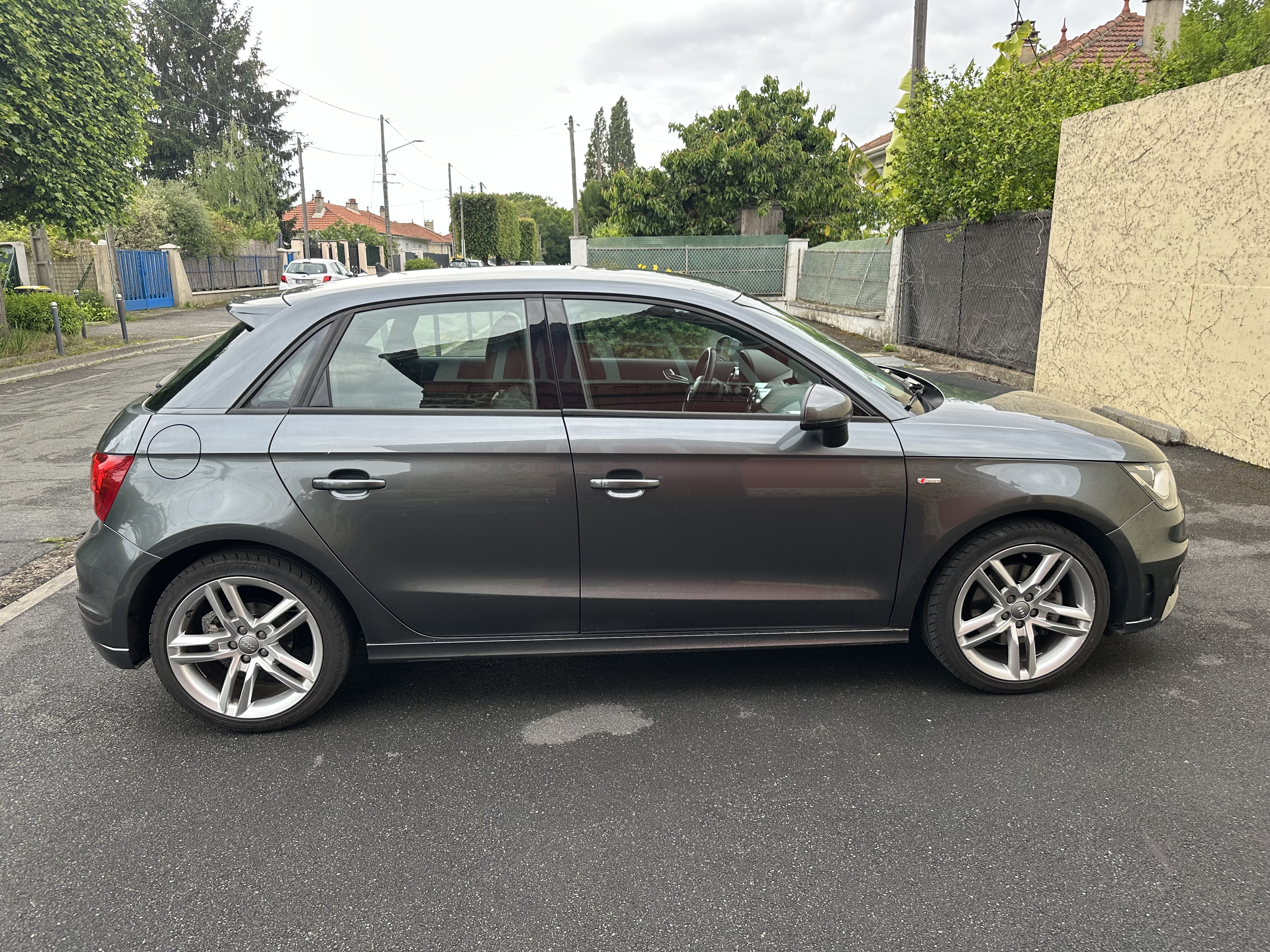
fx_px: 881
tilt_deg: -11.9
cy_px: 476
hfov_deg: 71.6
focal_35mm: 24
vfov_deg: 56.8
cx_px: 635
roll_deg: -0.2
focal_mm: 6.86
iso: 64
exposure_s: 1/139
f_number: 1.78
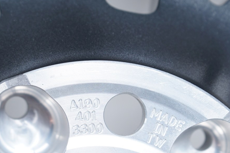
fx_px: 766
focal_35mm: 120
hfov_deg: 17.1
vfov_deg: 11.4
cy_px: 91
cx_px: 103
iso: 250
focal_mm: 55
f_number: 5.6
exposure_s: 1/125
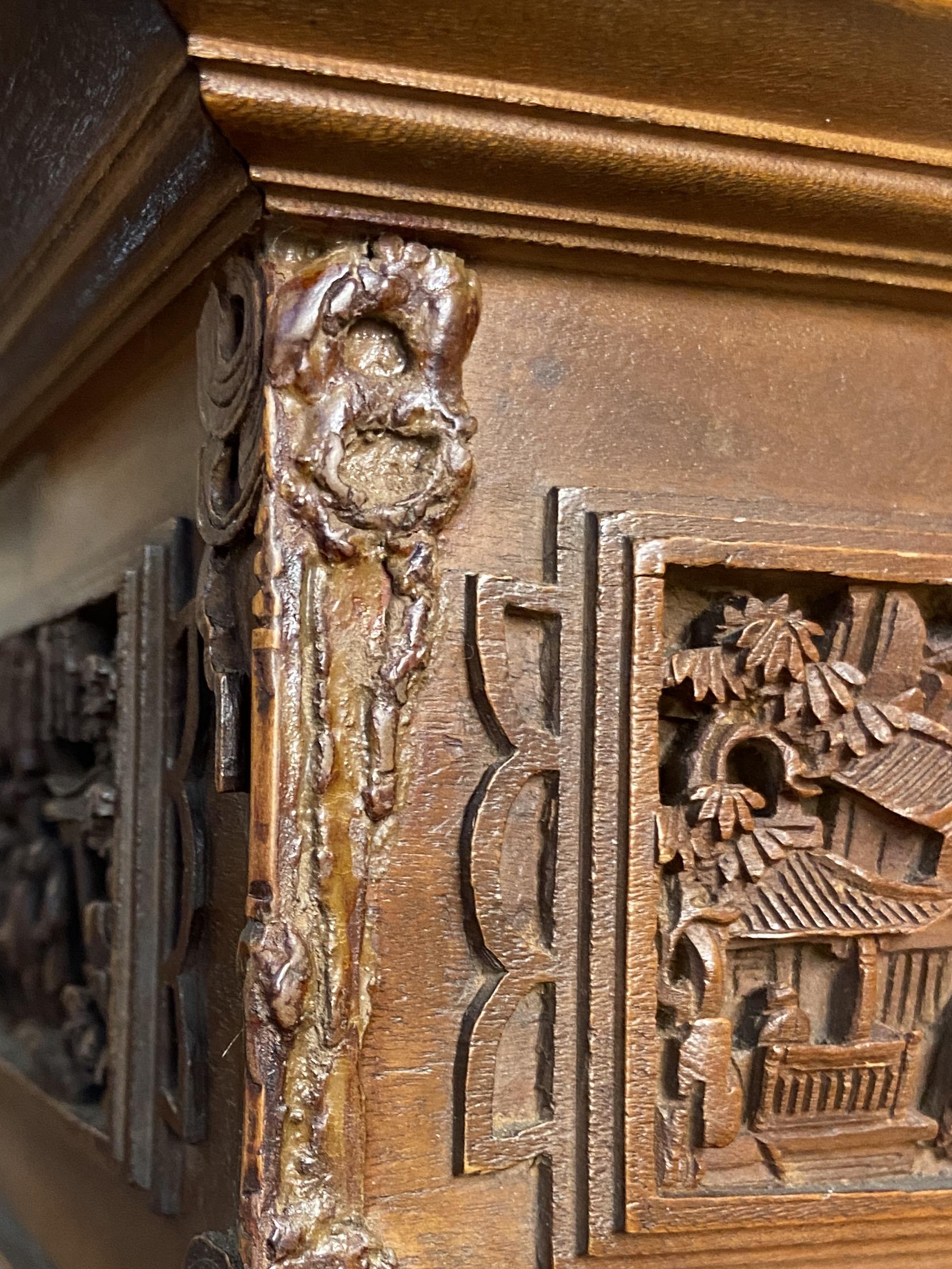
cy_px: 875
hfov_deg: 30.2
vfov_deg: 39.8
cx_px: 209
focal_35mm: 47
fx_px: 1723
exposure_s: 1/50
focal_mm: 4.25
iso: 320
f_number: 1.8
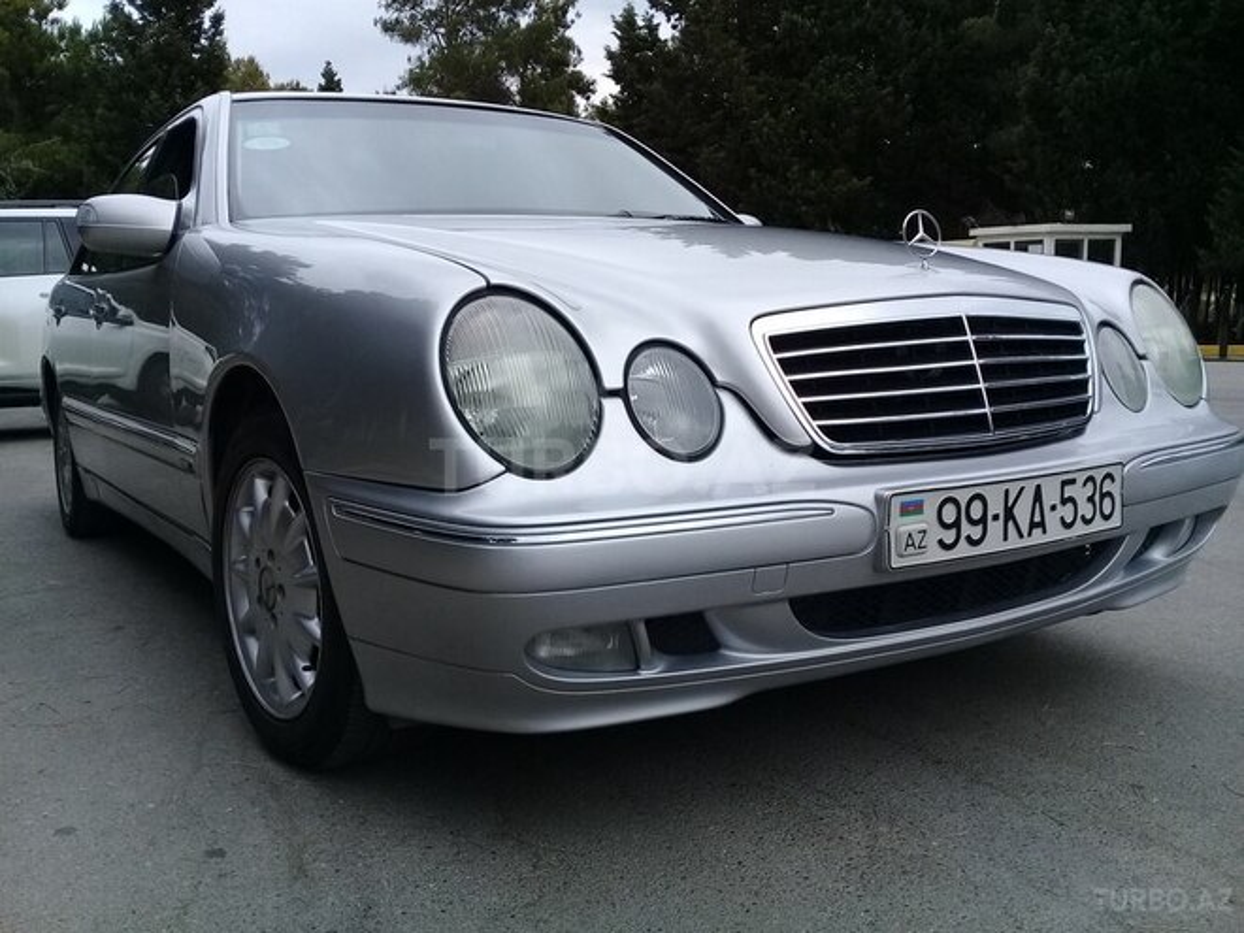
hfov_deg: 58.4
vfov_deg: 45.4
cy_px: 466
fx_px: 1114
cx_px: 622
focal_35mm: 31
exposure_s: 1/799
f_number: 2.2
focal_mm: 3.3
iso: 50
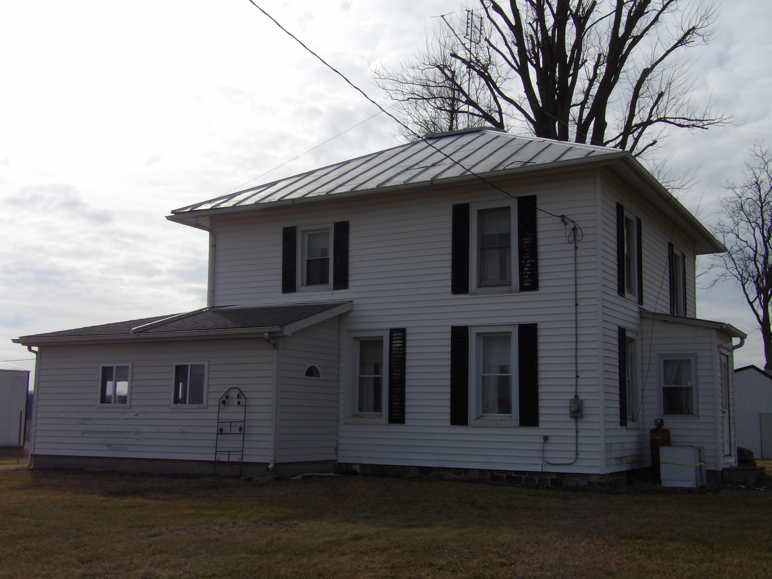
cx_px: 386
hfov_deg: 47.9
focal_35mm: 39
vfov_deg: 36.8
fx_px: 870
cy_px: 290
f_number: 7.4
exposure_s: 1/544
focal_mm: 7
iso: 100
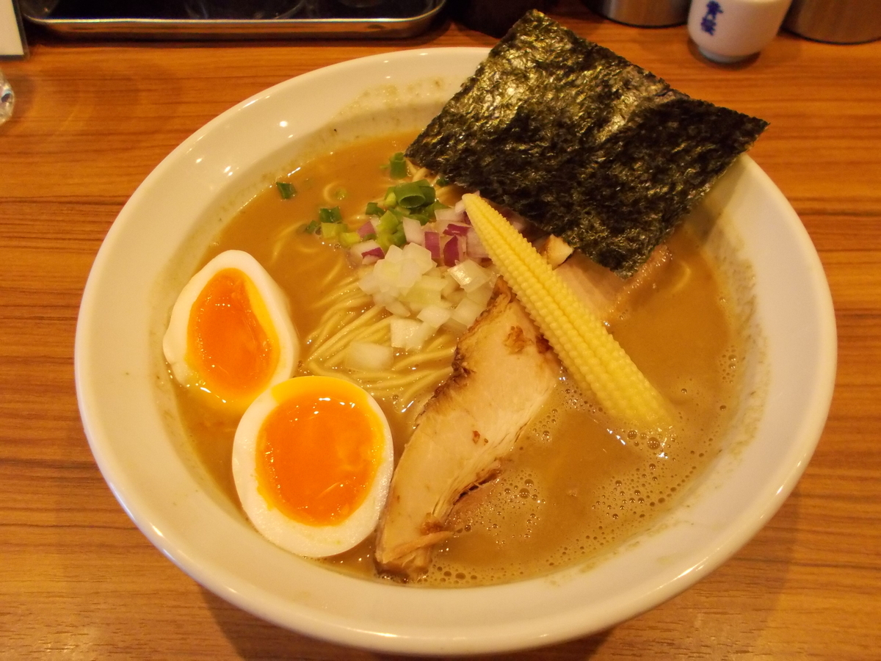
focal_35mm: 30
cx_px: 440
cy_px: 330
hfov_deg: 60.0
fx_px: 764
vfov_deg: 46.8
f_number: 3.4
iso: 640
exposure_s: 1/125
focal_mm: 5.3
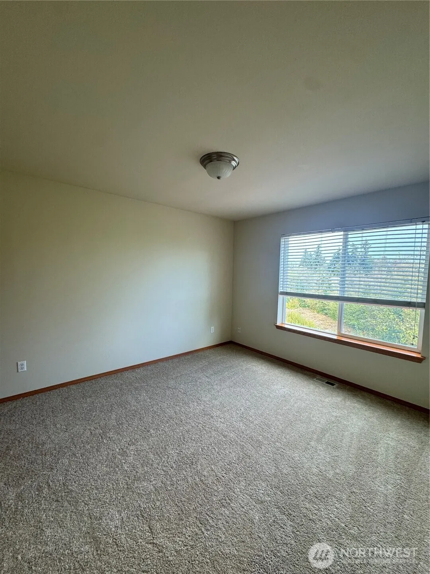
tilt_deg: -3.7
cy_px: 287
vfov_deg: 102.1
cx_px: 215
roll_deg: -1.5
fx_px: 232
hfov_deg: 85.7
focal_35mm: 14
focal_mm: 2.22
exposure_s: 1/120
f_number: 2.2
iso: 160
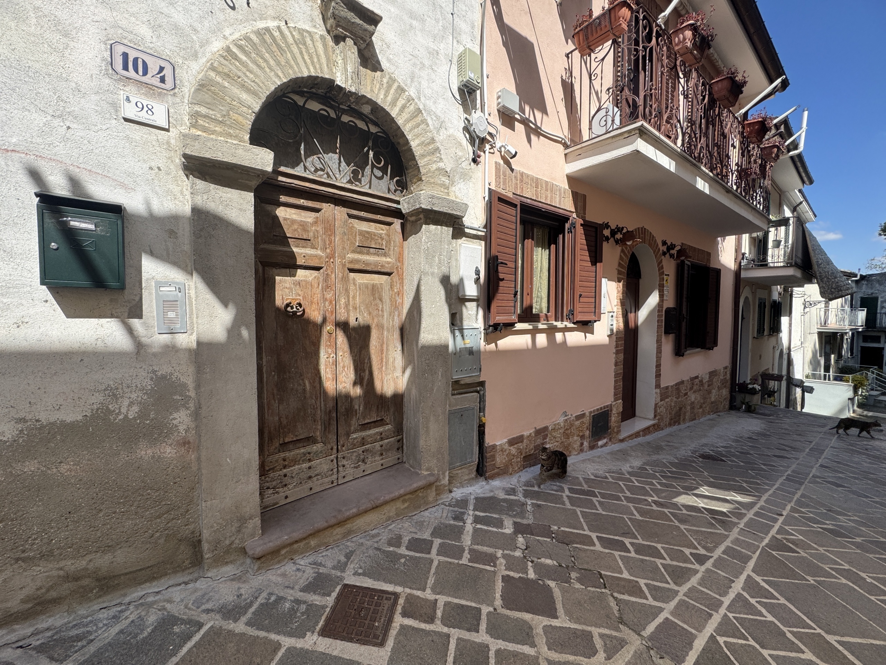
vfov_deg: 85.7
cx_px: 443
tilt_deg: -4.5
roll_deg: +0.7
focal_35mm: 14
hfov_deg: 102.1
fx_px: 358
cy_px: 332
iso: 50
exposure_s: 1/1048
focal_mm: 2.22
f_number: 2.2
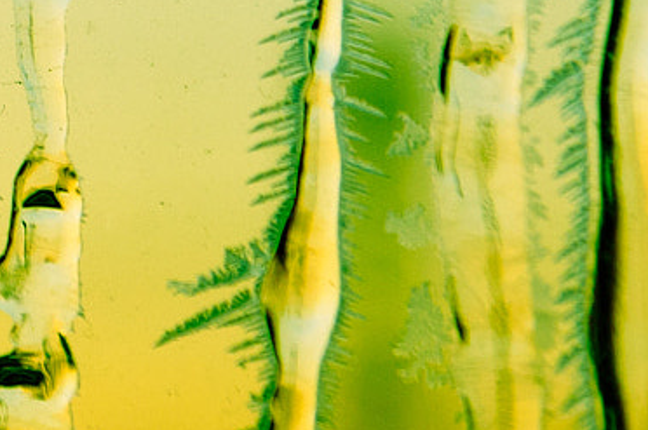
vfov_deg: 3.8
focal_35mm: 355
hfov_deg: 5.7
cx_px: -463
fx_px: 6384
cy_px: -363
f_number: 8
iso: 100
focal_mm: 55
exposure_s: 1/160
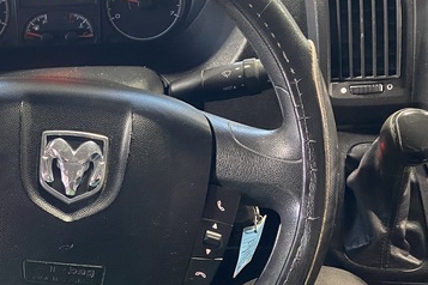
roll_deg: +0.9
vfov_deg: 24.2
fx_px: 666
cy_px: 125
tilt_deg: -41.1
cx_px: 85
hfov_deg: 34.5
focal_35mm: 56
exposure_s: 1/60
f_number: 1.8
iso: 320
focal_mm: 4.25
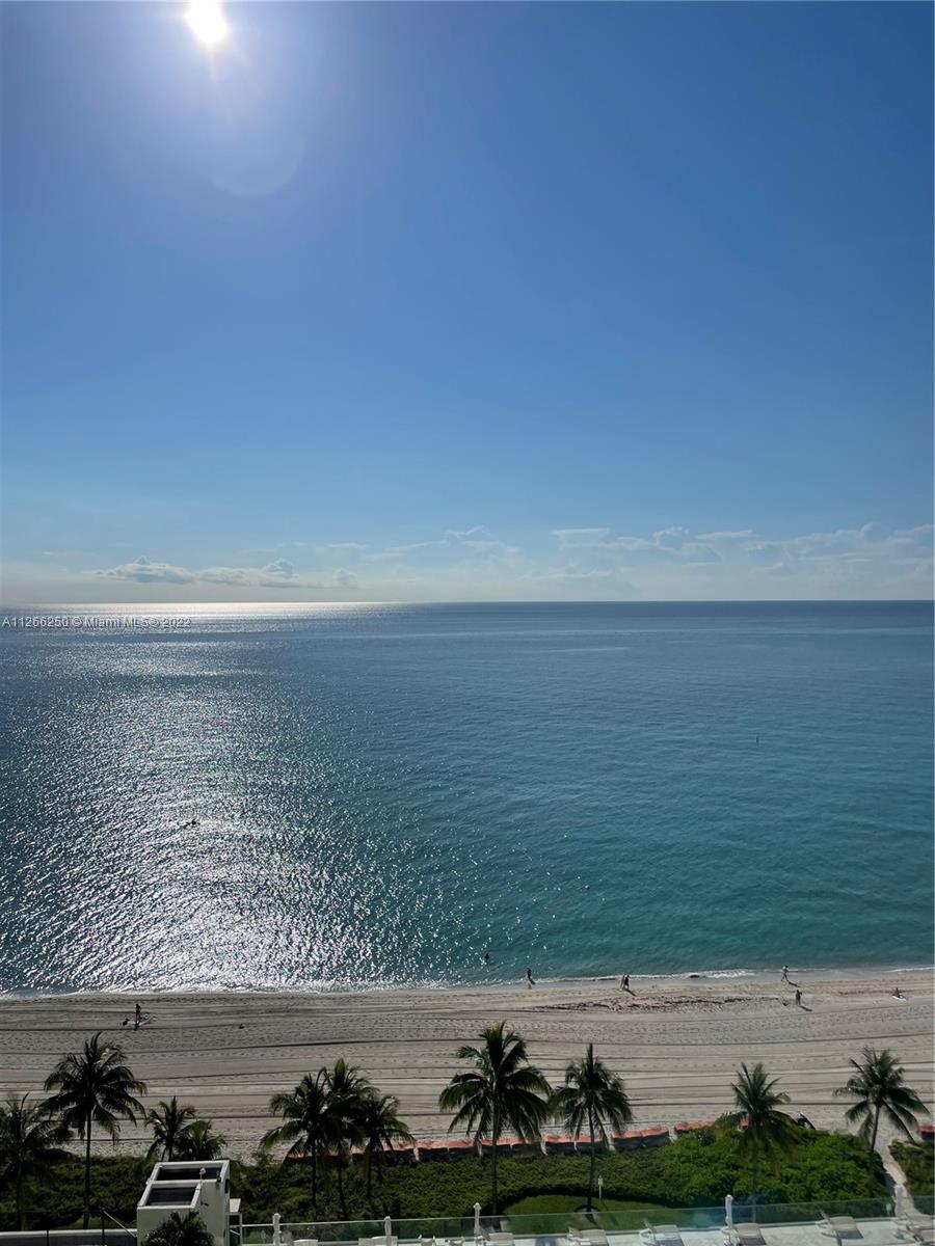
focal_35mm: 26
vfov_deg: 67.3
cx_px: 468
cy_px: 623
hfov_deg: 53.1
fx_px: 936
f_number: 1.6
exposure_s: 1/17241
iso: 32
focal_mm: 4.2
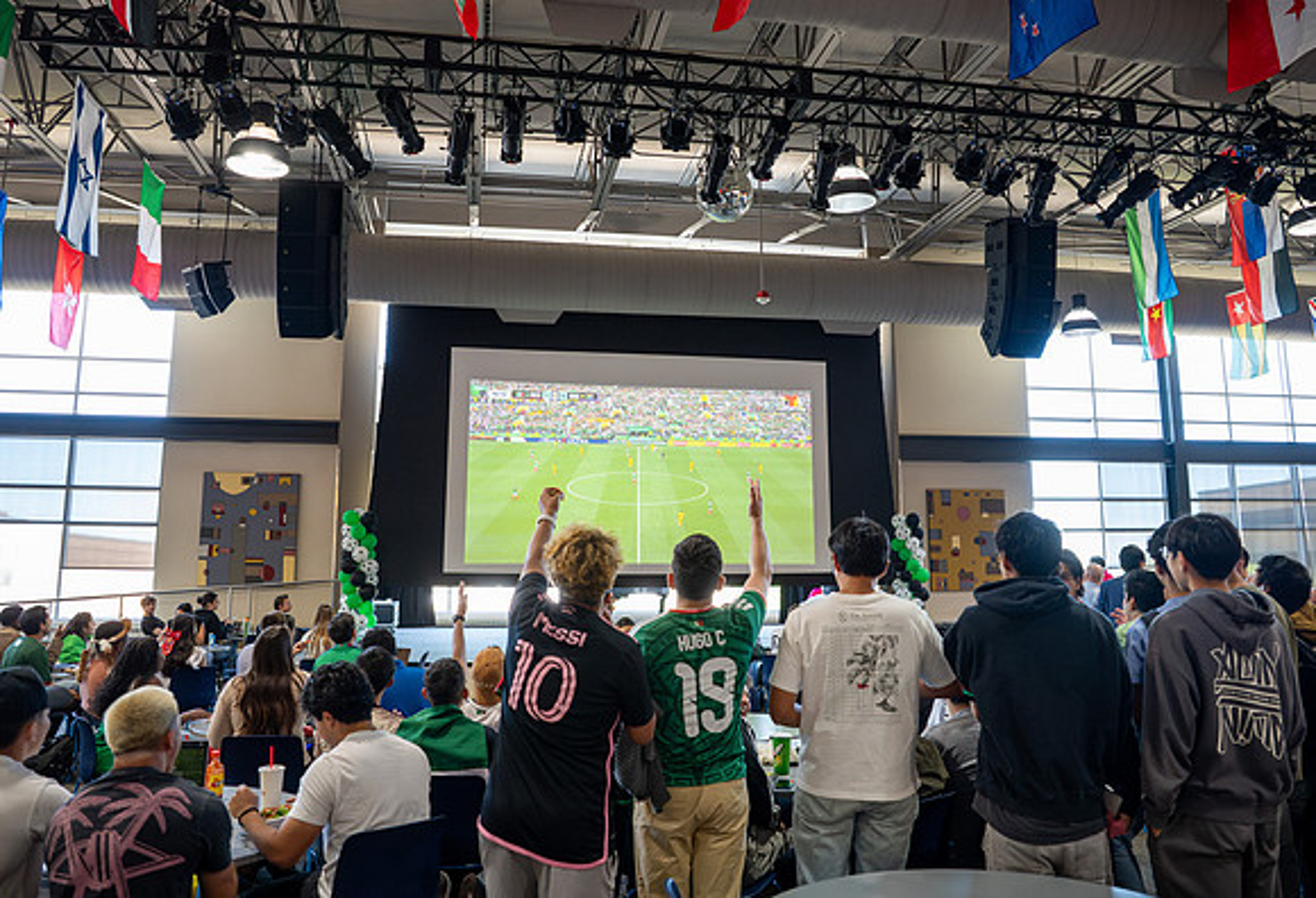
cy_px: 404
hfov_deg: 67.0
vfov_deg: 48.6
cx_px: 663
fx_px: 994
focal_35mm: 27
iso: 2000
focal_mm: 24
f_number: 2.8
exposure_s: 1/320
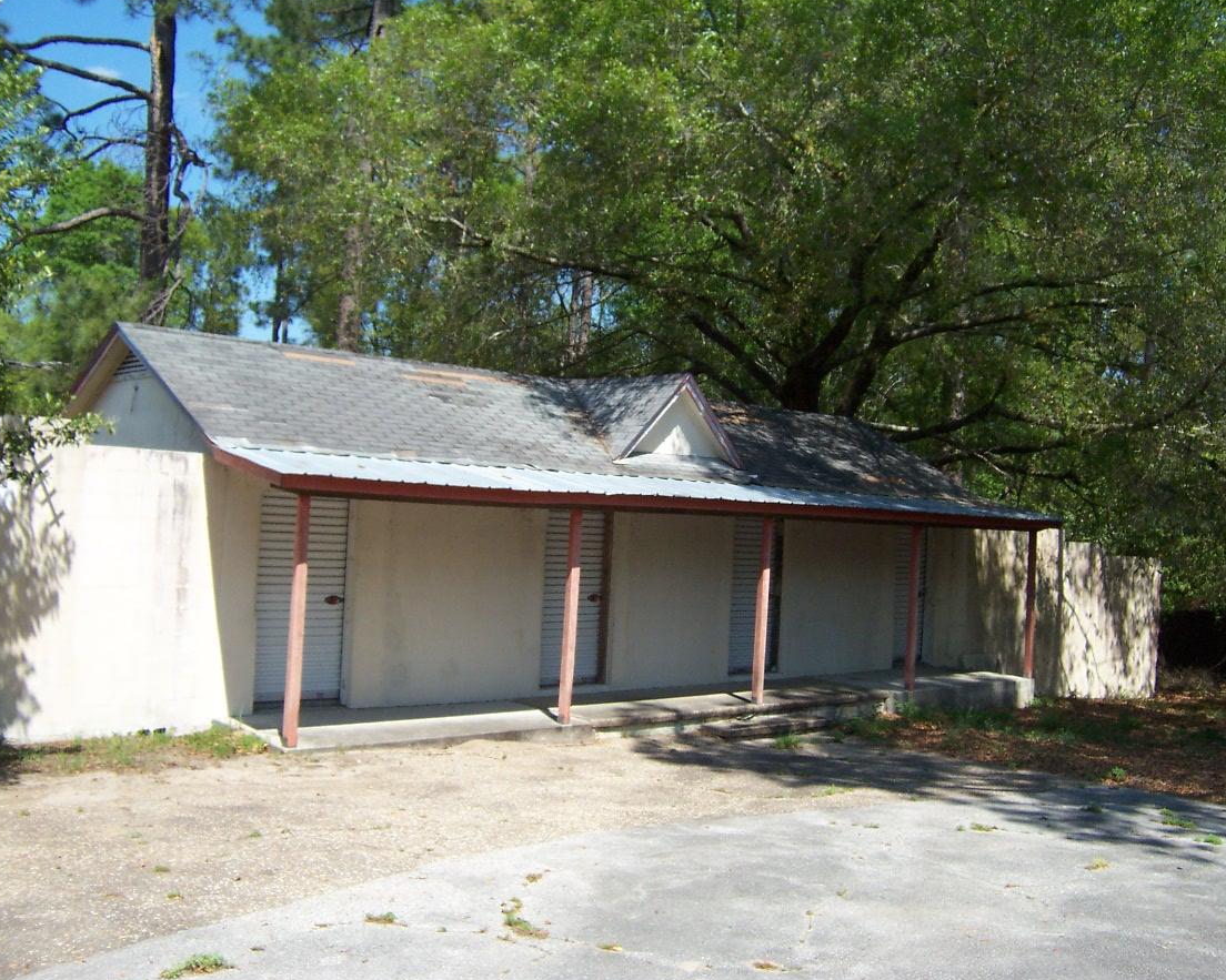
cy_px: 488
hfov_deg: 51.5
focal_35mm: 35
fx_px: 1270
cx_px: 649
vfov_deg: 42.2
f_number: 4
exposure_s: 1/500
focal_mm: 5.5
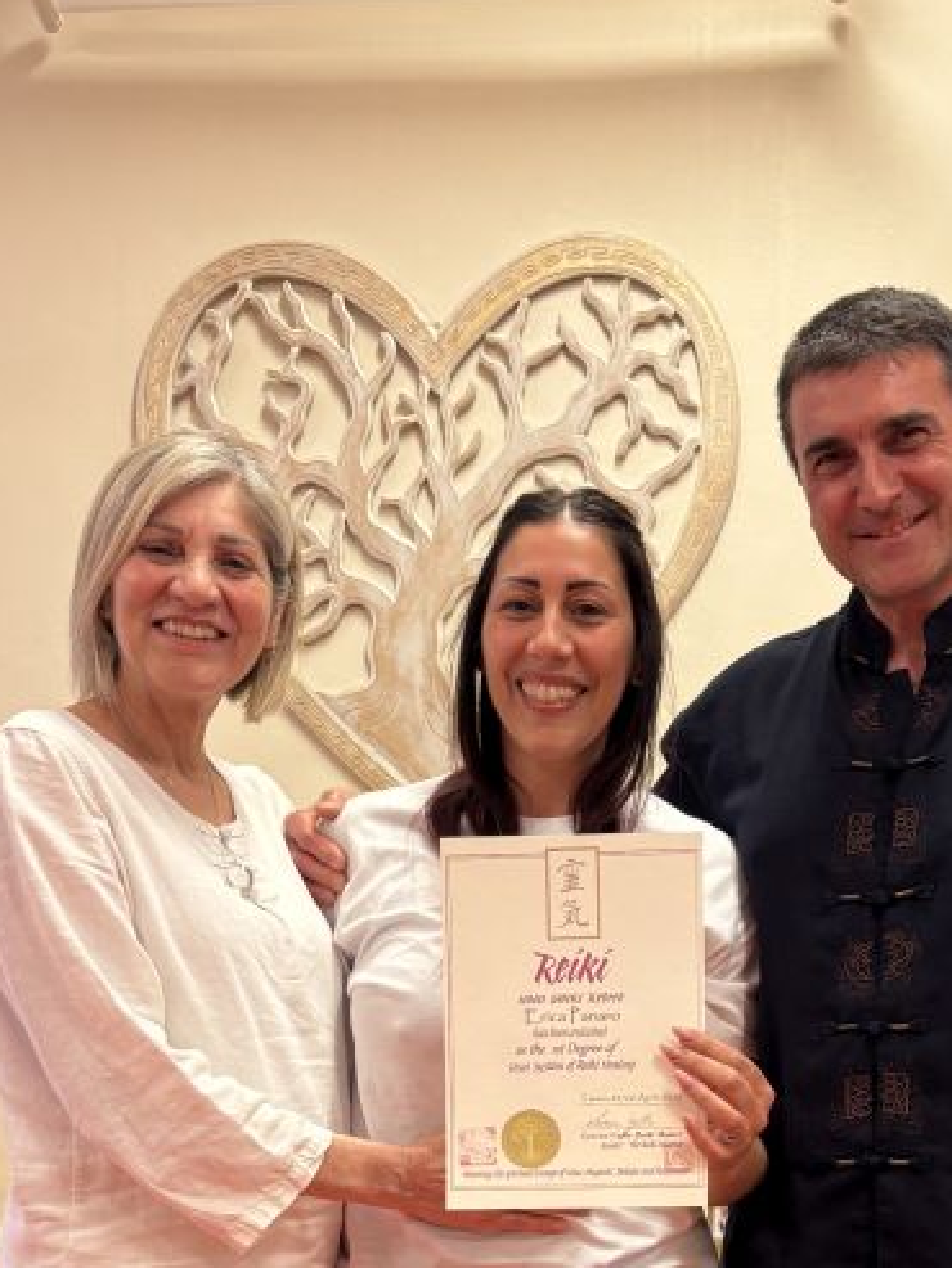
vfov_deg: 32.3
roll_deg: -0.8
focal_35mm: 54
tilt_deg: -4.4
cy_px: 1309
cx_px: 646
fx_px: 1979
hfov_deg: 26.9
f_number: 1.6
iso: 125
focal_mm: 5.96
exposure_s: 1/50
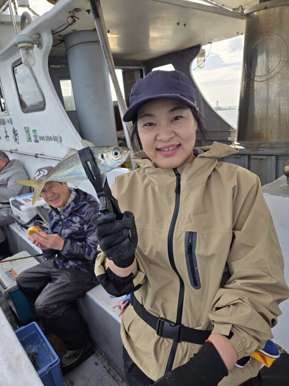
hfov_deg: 58.9
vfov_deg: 73.9
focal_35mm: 23
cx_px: 144
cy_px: 193
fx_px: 256
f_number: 1.8
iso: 25
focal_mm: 5.4
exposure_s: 1/1365
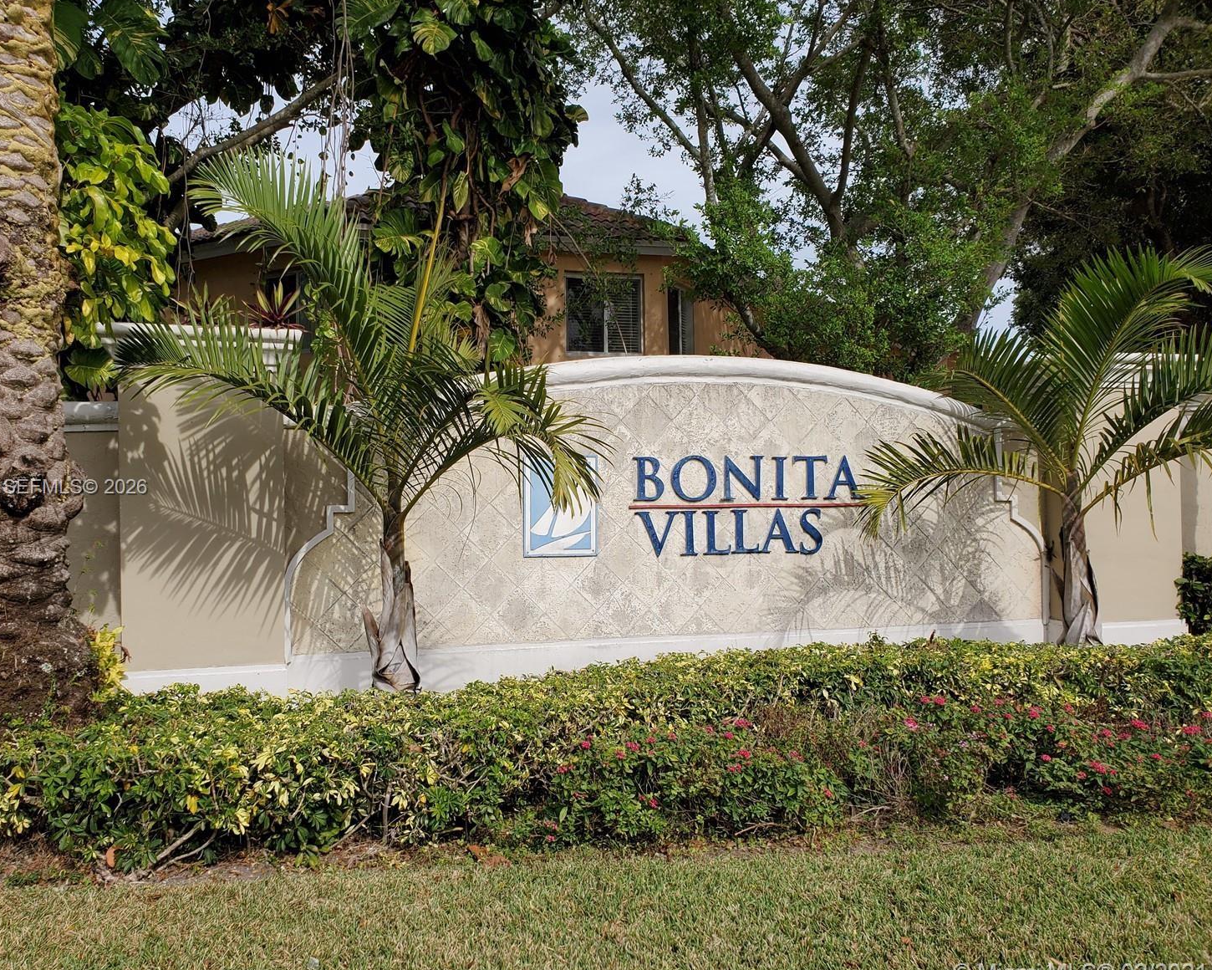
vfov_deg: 51.5
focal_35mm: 28
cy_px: 488
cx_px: 556
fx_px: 1004
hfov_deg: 62.1
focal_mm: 4.3
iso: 50
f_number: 2.4
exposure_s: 1/1854
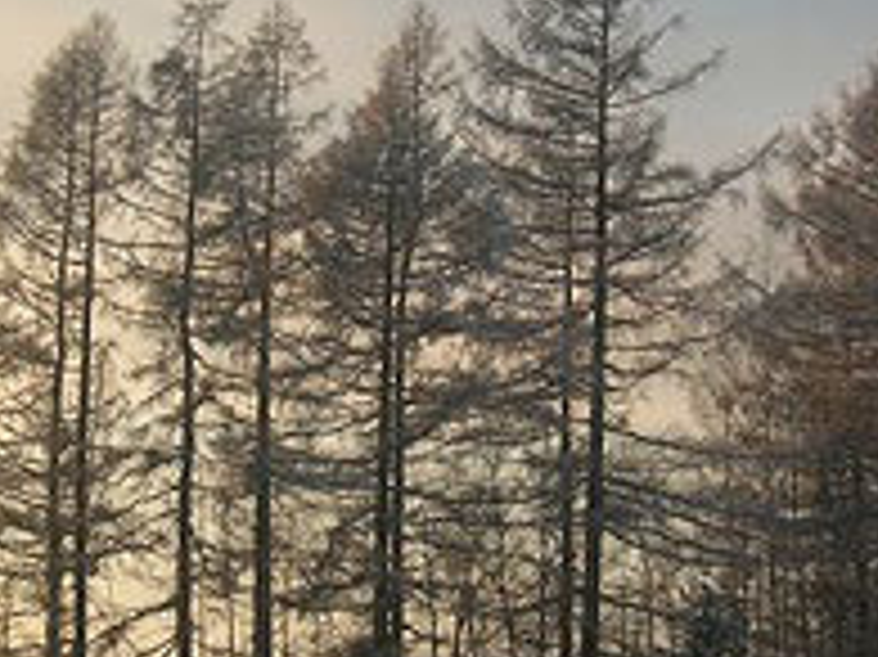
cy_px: 364
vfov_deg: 10.5
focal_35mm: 141
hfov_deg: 14.0
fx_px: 3574
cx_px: 347
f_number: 5.9
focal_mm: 12.7
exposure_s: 1/237
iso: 64
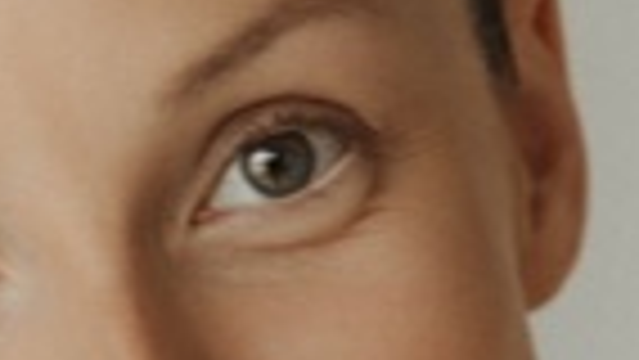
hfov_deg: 6.0
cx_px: 245
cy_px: 1260
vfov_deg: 3.3
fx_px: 6119
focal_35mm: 361
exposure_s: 1/2500
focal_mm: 35
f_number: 1.8
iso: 1000
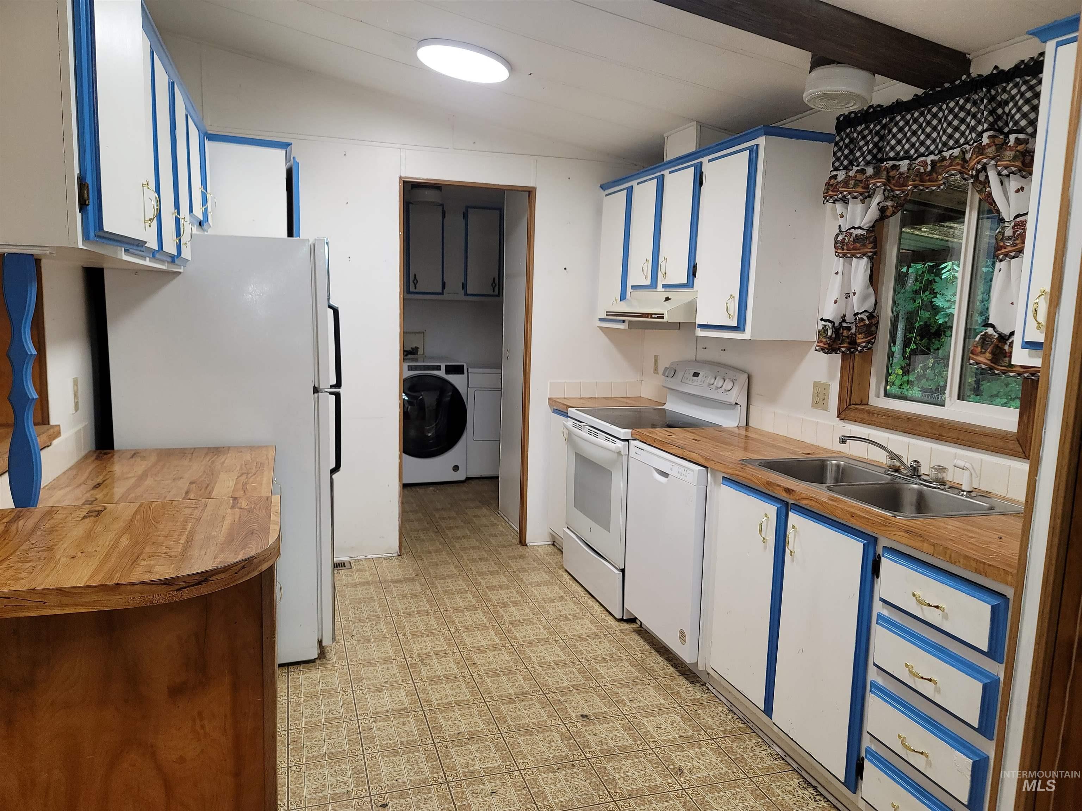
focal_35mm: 25
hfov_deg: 69.4
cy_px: 406
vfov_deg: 54.9
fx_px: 781
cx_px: 541
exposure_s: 1/60
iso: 100
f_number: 1.8
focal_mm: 7
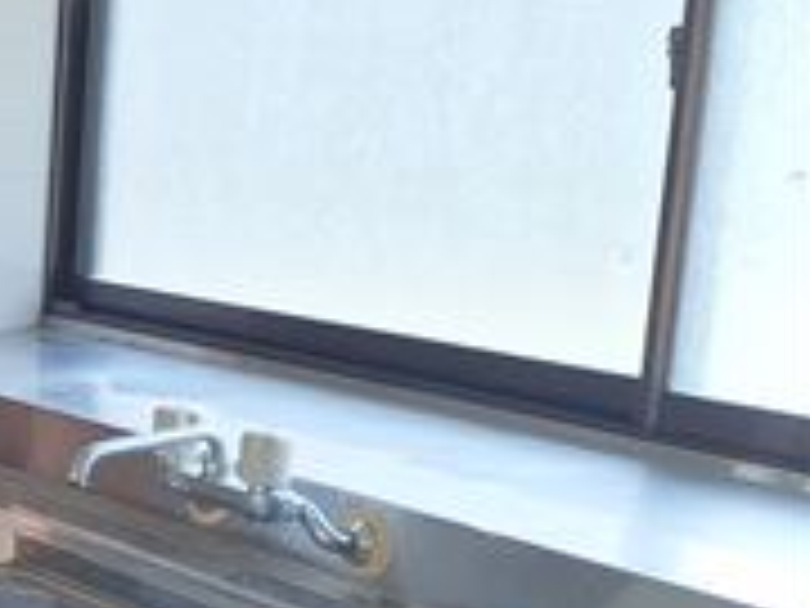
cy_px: 527
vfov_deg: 17.8
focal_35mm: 82
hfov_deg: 18.8
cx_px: -621
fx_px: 1919
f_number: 1.8
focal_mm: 5.54
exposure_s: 1/142
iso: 25
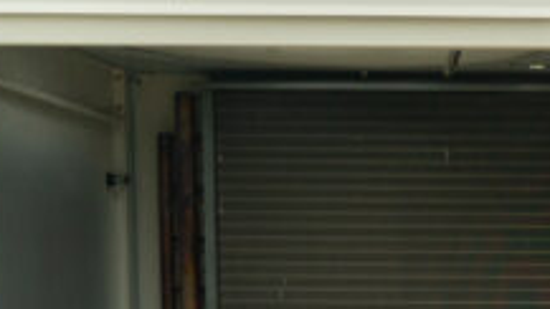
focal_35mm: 153
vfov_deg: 7.6
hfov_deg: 12.9
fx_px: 2231
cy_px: 591
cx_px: 956
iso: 500
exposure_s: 1/320
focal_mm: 31
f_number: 5
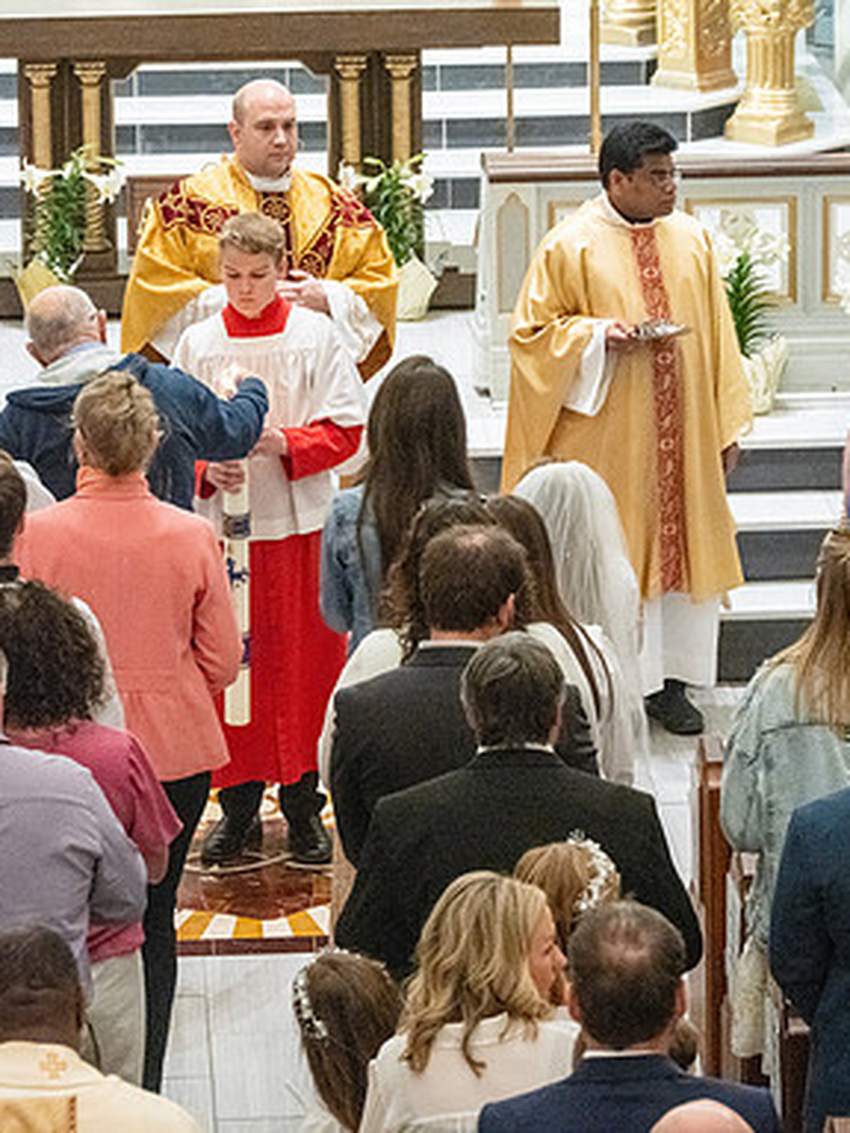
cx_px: 319
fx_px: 6188
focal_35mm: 189
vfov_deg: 10.5
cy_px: 565
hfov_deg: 7.9
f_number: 8
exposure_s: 1/60
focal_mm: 130
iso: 5000
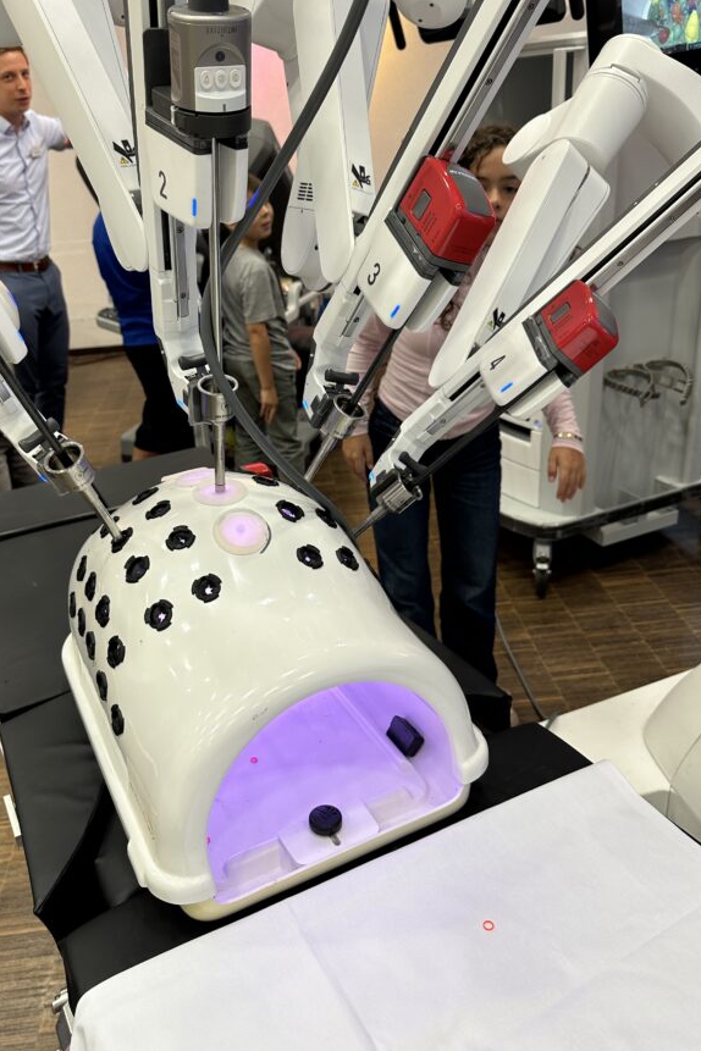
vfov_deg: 63.7
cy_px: 515
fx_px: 847
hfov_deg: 44.8
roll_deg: +5.2
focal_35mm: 29
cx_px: 297
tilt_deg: -24.7
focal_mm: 6.86
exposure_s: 1/100
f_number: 1.78
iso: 100
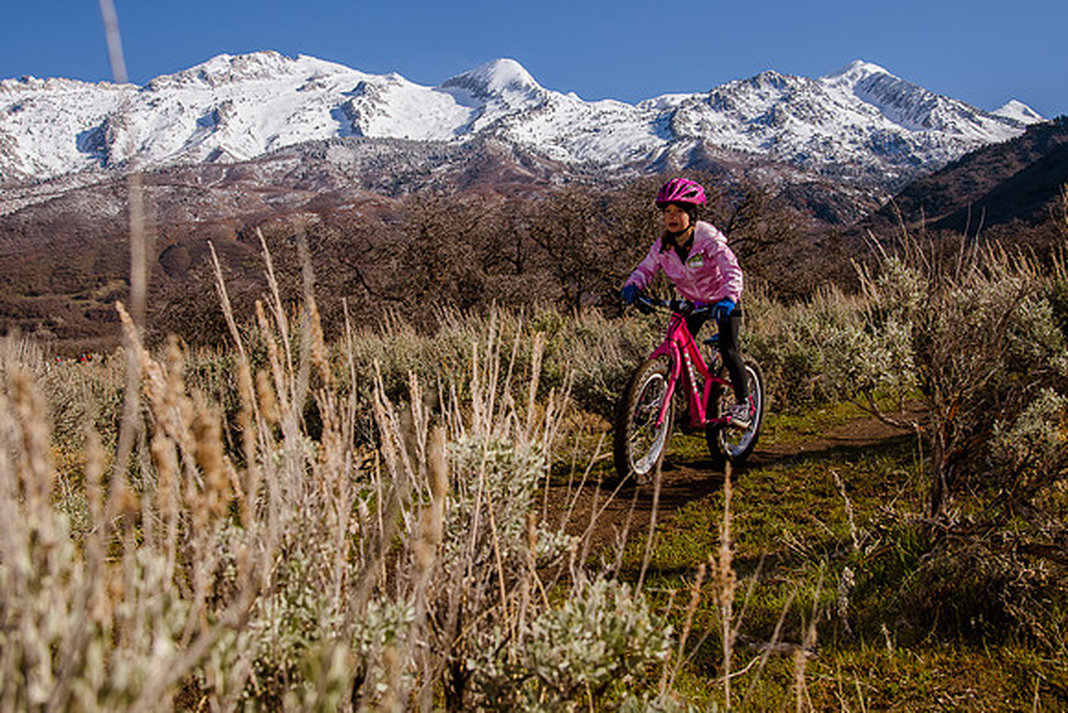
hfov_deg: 42.4
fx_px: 1377
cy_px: 306
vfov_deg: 29.0
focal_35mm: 46
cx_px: 489
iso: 250
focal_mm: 38
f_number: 10
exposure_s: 1/500
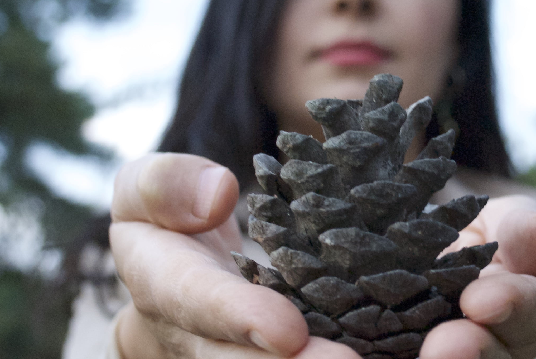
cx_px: 399
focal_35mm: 80
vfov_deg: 17.1
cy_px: 176
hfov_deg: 25.1
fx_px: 1193
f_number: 4.5
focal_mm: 28
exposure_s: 1/30
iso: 1600
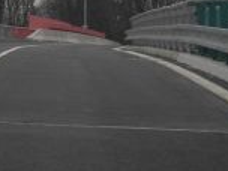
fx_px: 1390
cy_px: -88
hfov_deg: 9.3
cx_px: -39
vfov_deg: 6.9
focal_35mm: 211
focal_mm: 10.7
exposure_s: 1/141
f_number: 3.5
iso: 100
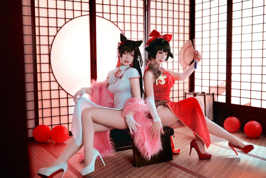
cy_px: 89
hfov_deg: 48.4
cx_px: 133
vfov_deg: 33.4
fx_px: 296
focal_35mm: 40
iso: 200
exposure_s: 1/100
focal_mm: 40
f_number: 2.8
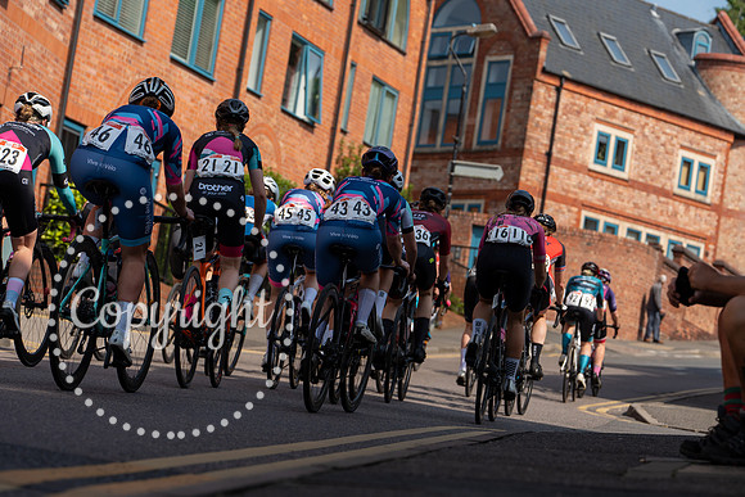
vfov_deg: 12.0
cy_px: 248
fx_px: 2360
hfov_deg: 17.9
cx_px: 372
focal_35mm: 114
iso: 200
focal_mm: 114
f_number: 5
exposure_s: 1/1250
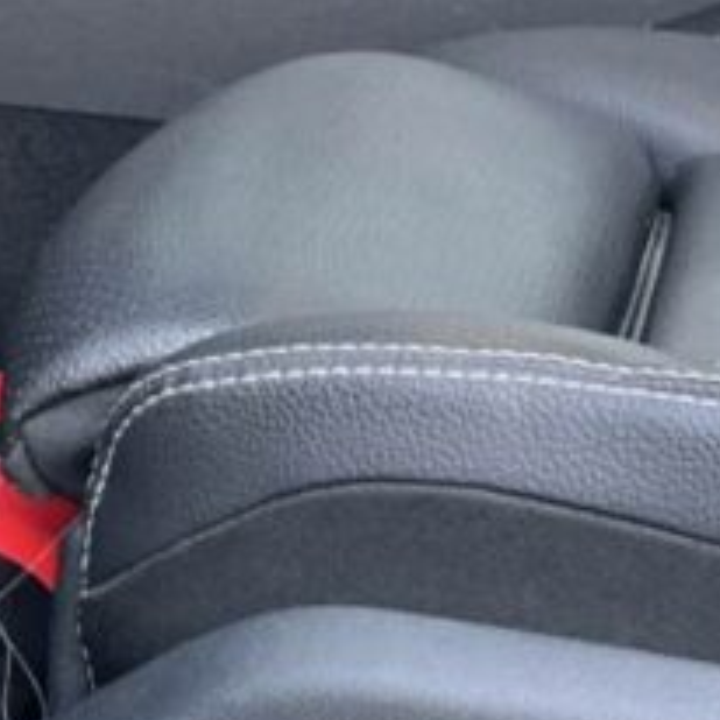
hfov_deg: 10.2
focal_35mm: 171
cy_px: -458
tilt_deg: -1.2
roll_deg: -1.6
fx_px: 4024
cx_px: 636
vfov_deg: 9.8
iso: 80
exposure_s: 1/121
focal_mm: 5.1
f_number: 1.6
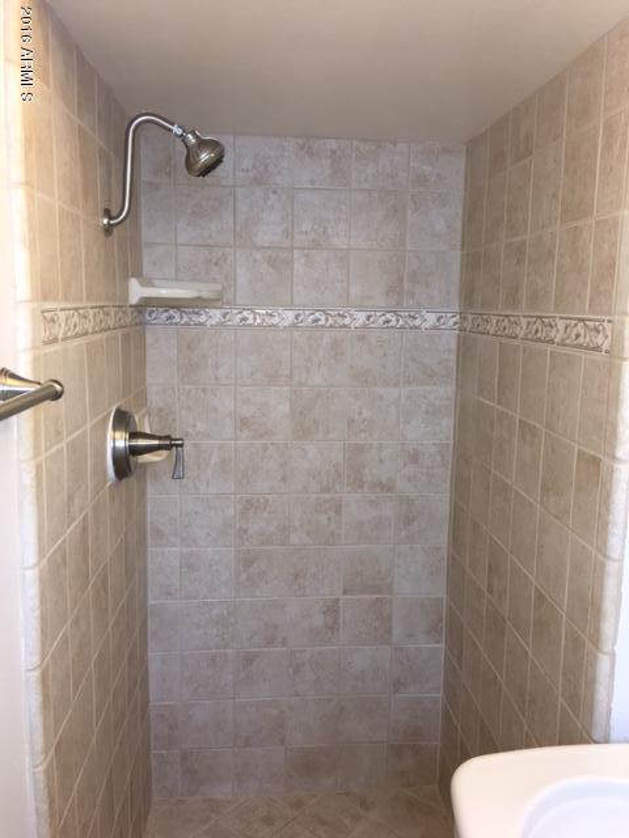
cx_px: 314
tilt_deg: -9.3
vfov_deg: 61.7
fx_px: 703
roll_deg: -1.0
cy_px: 419
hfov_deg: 48.2
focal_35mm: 29
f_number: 2.2
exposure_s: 1/30
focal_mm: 4.15
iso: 50
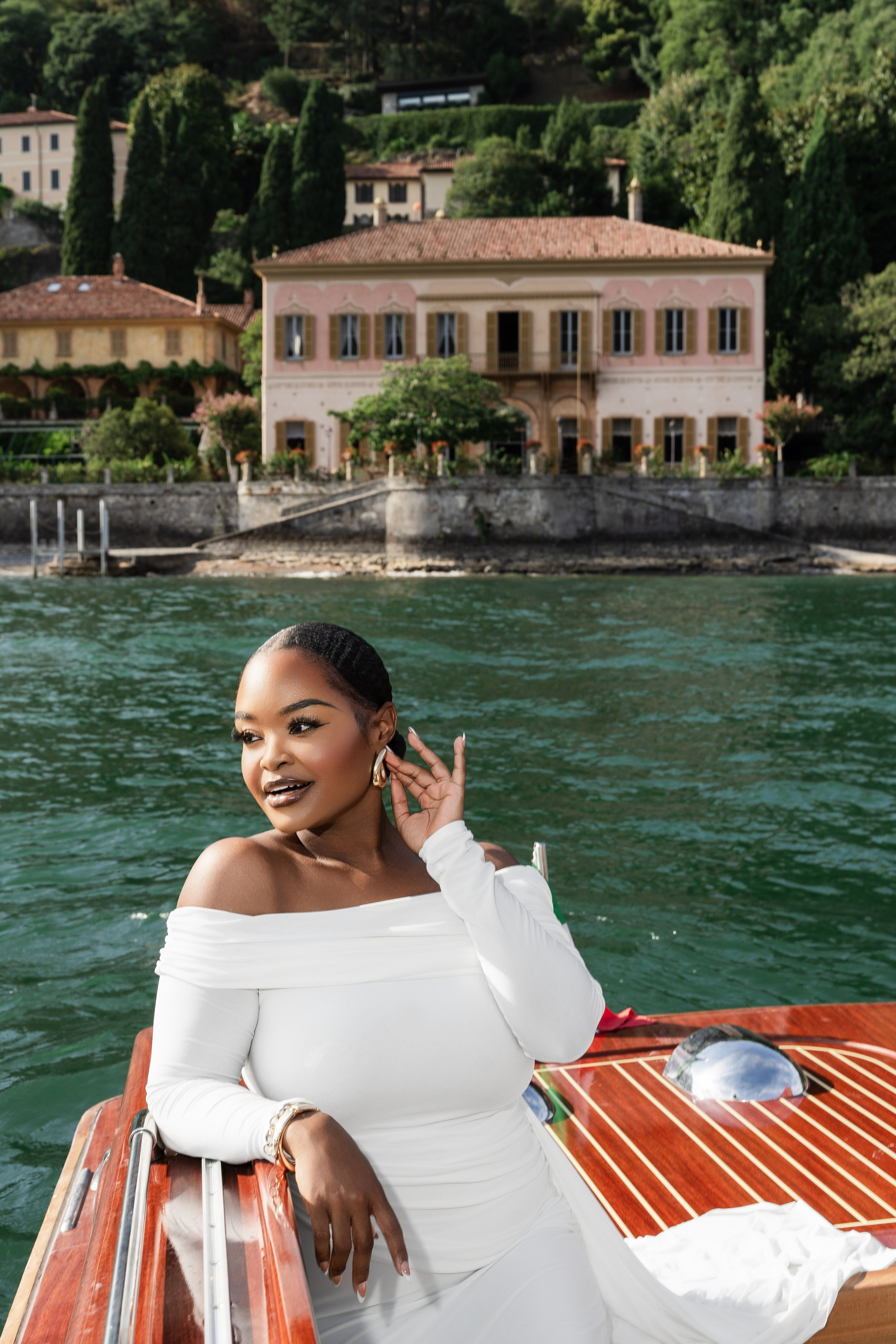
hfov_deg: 34.2
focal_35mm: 39
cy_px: 672
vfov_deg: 49.6
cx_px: 448
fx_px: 1456
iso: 100
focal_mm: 39
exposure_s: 1/250
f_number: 8
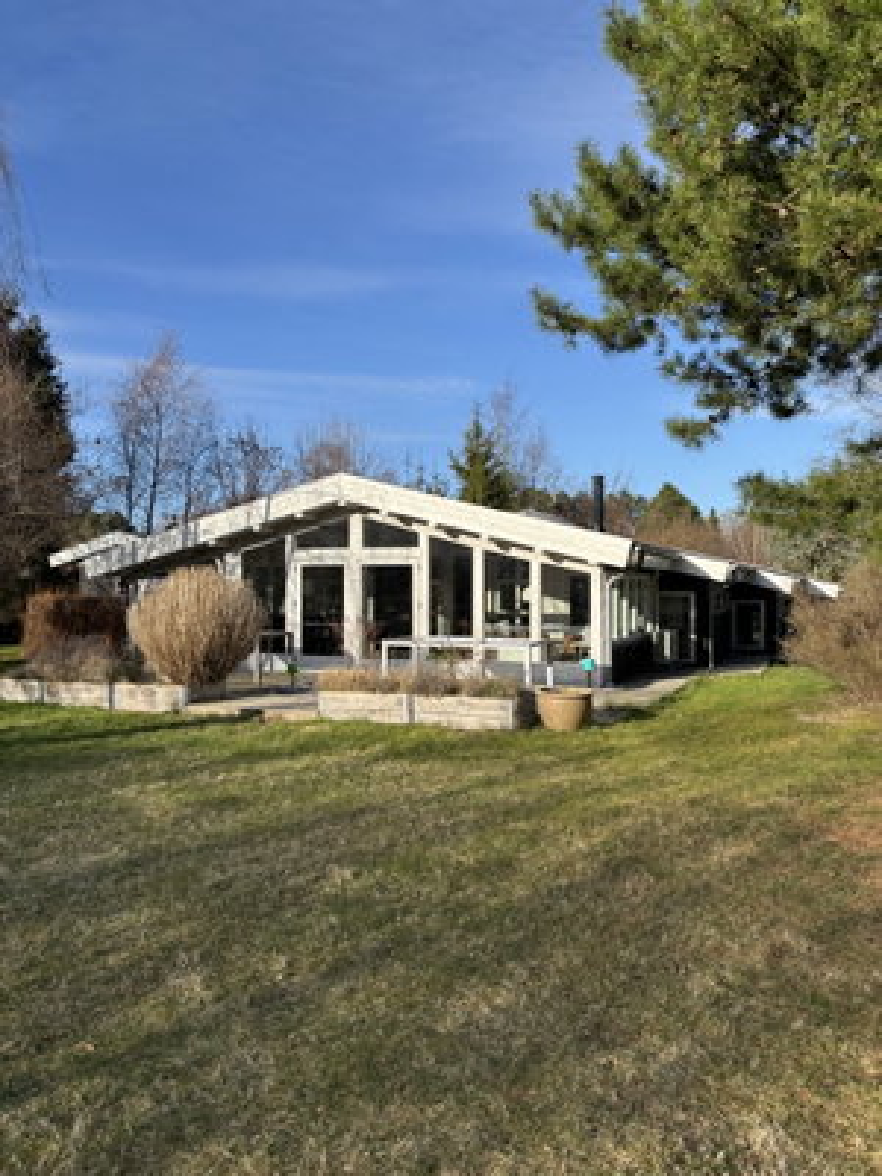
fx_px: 883
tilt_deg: +0.0
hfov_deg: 53.1
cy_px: 588
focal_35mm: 26
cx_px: 441
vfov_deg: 67.3
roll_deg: -0.1
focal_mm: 5.96
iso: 50
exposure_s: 1/2398
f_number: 1.6
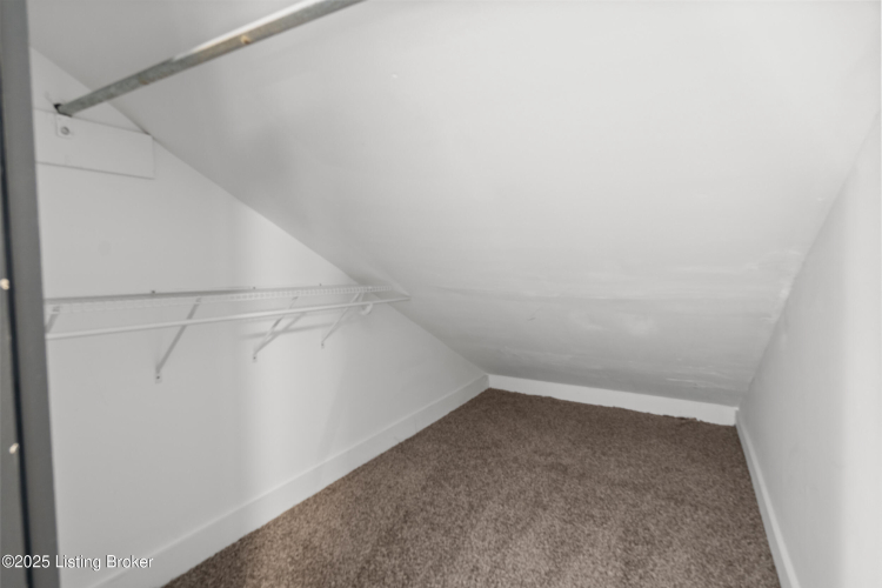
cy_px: 294
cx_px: 441
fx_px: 441
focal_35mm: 18
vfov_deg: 67.4
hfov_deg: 90.0
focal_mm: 12
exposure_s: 25
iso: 400
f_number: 9
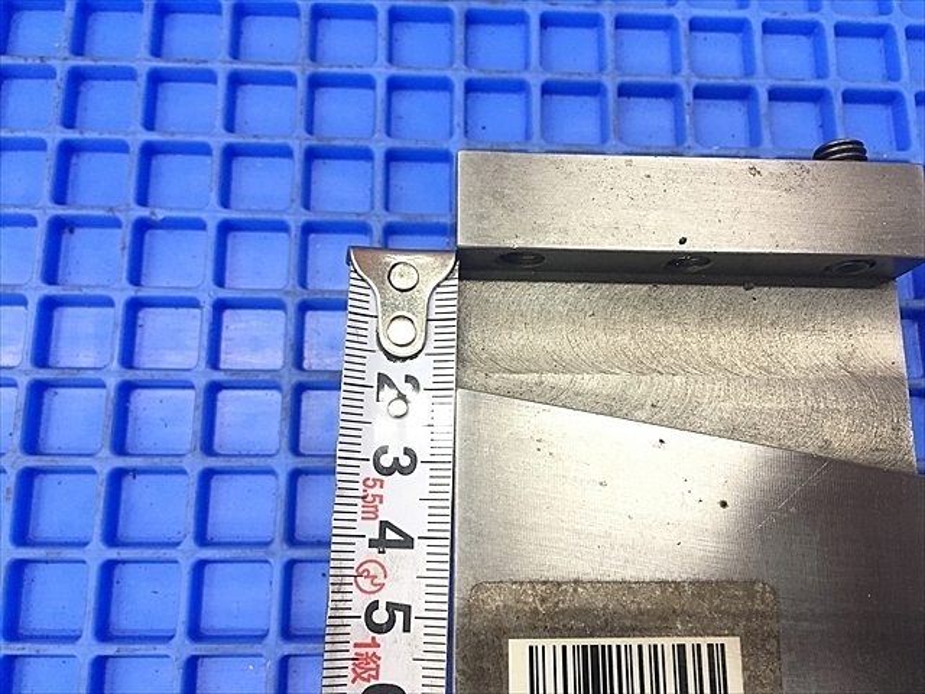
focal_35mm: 29
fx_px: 775
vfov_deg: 48.2
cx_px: 462
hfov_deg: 61.7
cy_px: 347
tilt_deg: -77.5
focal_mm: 4.15
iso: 125
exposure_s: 1/30
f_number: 2.2
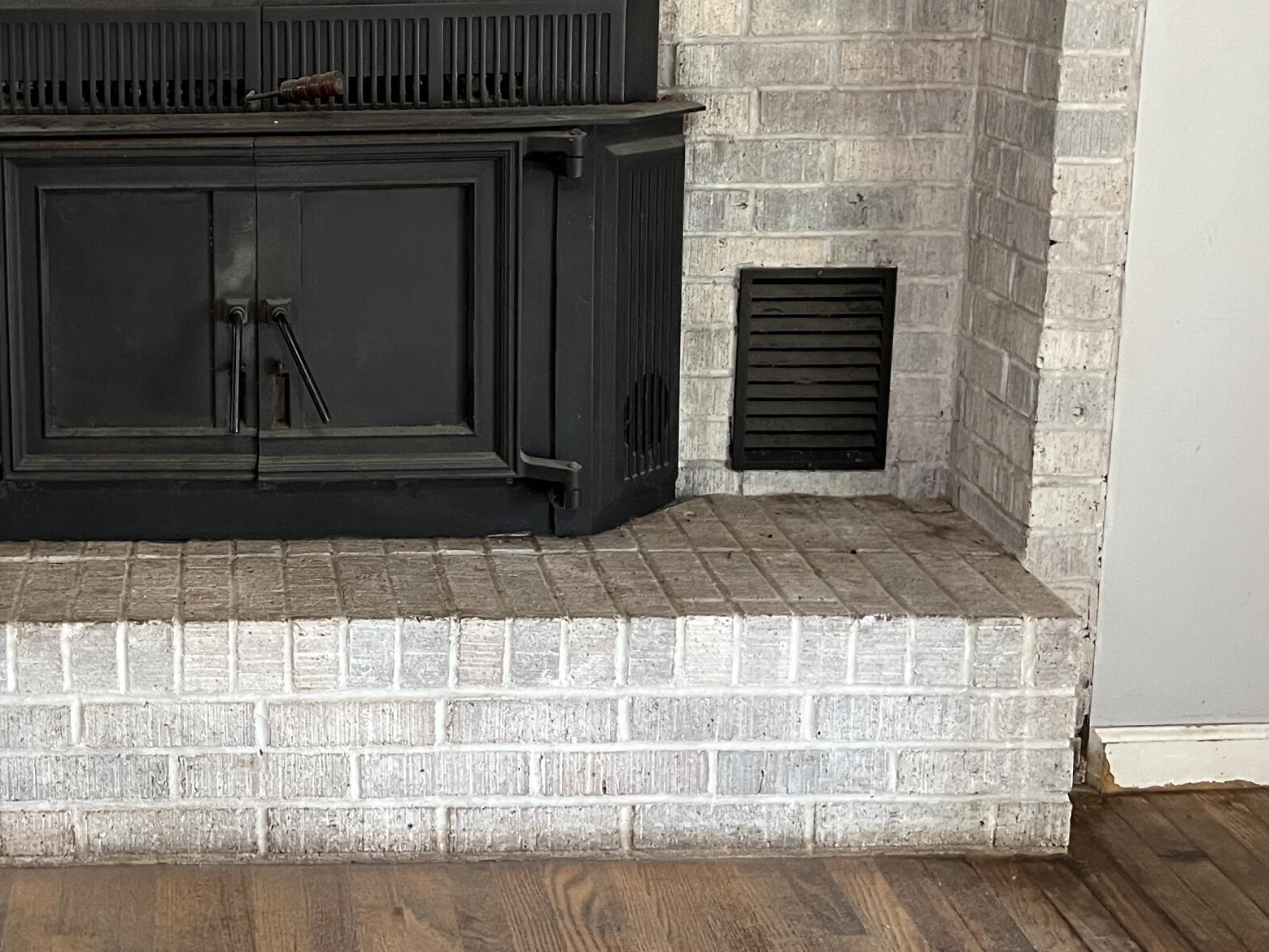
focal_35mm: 50
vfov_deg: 28.7
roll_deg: +1.5
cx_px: 210
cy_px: 242
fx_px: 1833
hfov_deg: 36.6
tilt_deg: -9.9
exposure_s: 1/60
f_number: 1.5
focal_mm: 5.7
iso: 320
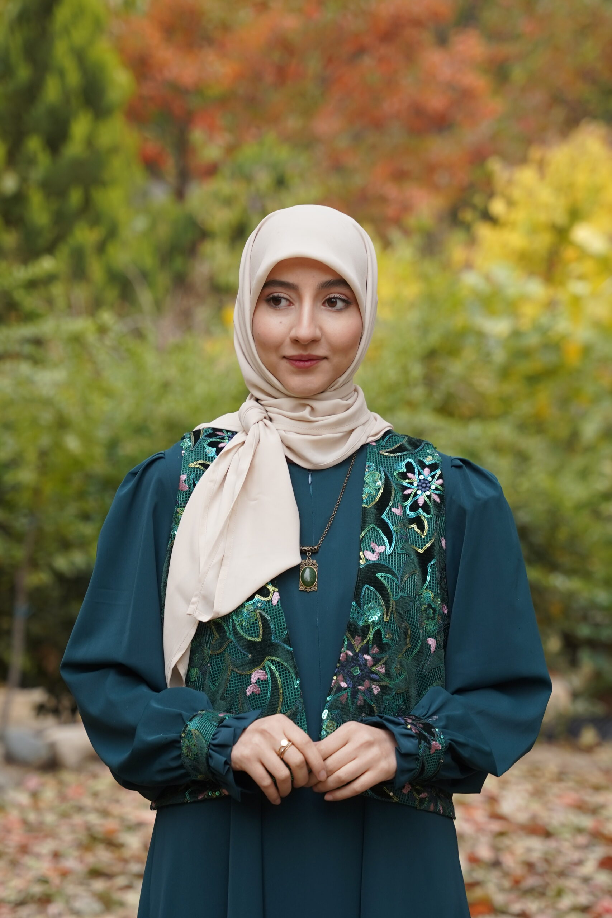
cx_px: 306
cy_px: 459
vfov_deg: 21.5
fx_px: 2422
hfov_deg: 14.4
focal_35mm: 95
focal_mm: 63.7
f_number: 2.8
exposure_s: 1/125
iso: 250
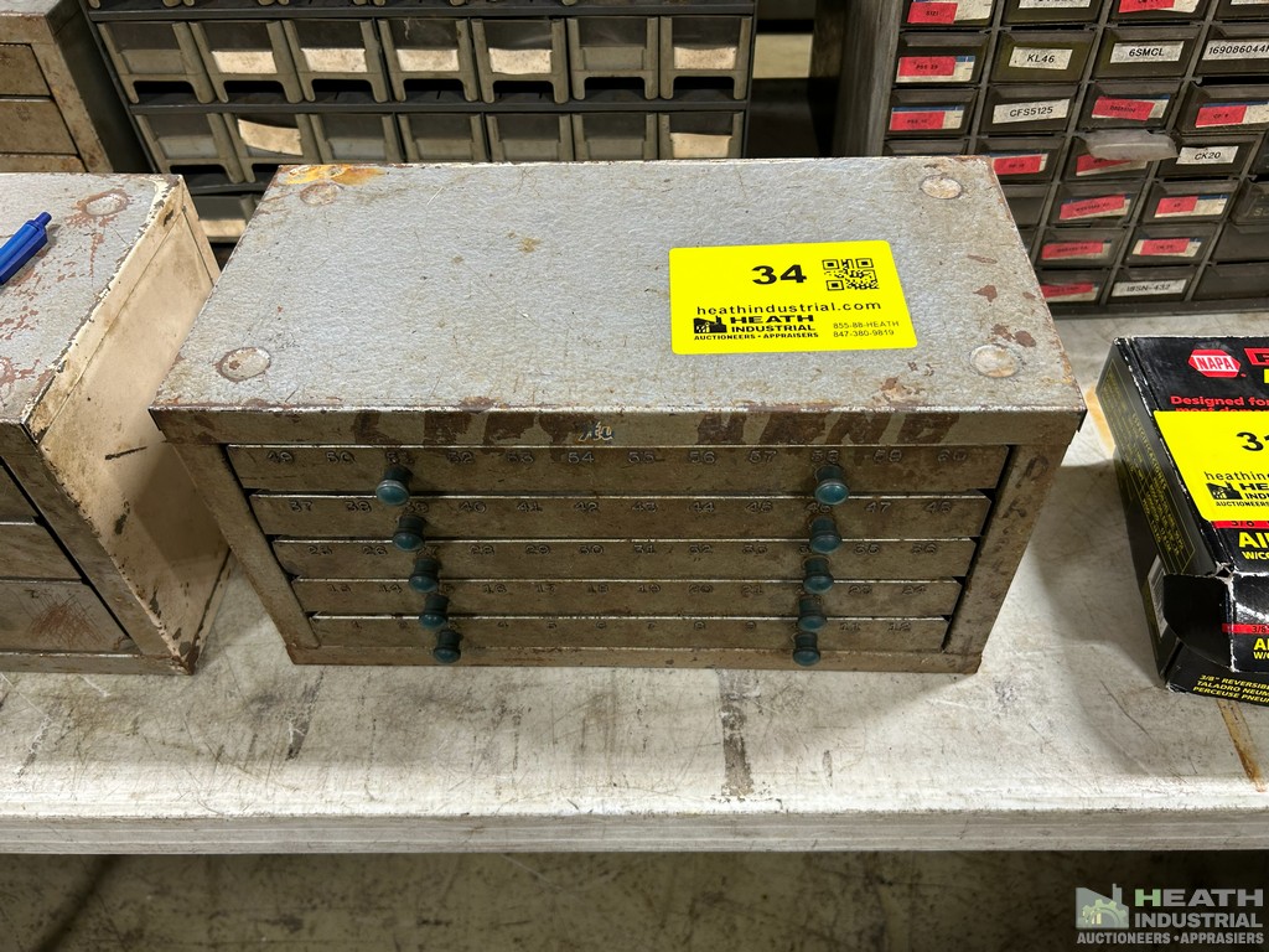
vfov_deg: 53.1
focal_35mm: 26
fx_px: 953
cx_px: 634
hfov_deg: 67.3
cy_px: 476
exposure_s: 1/60
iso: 100
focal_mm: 5.7
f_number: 1.5
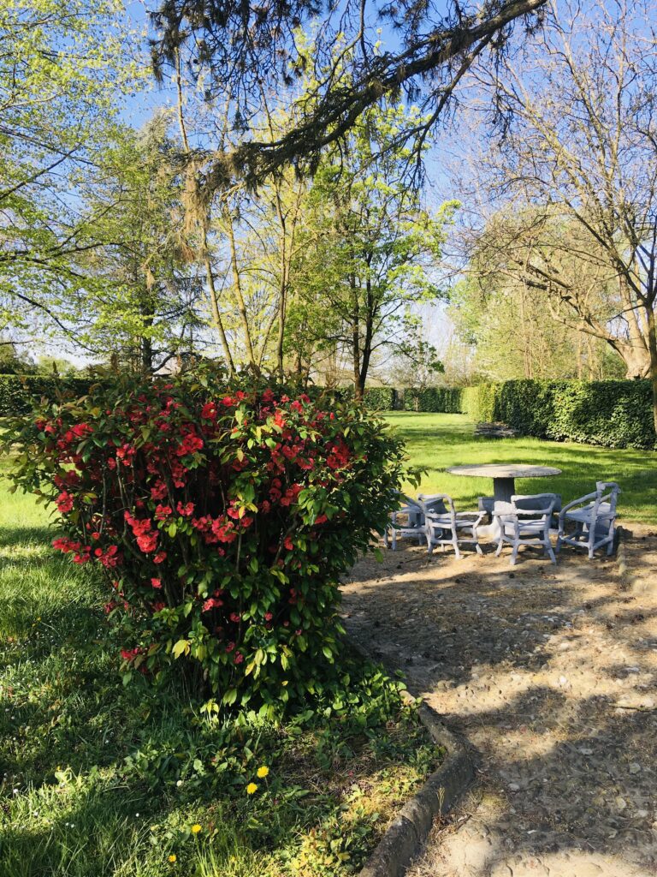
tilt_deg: -3.3
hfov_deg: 48.2
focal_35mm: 29
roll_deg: -1.2
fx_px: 734
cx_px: 328
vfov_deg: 61.7
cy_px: 438
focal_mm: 4.15
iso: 25
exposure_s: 1/513
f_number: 2.2
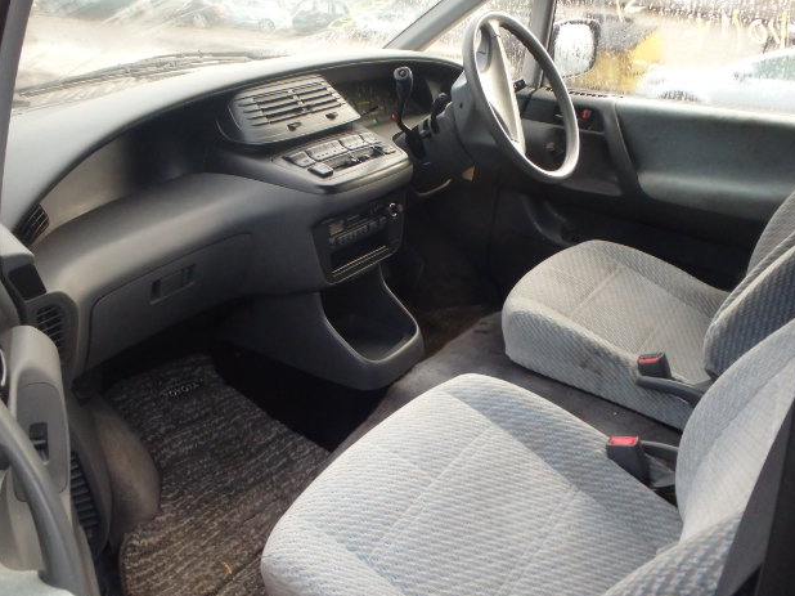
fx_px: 666
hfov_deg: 61.7
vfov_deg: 48.2
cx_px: 388
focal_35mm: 29
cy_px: 306
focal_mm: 5
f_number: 3.9
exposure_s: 1/100
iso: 800
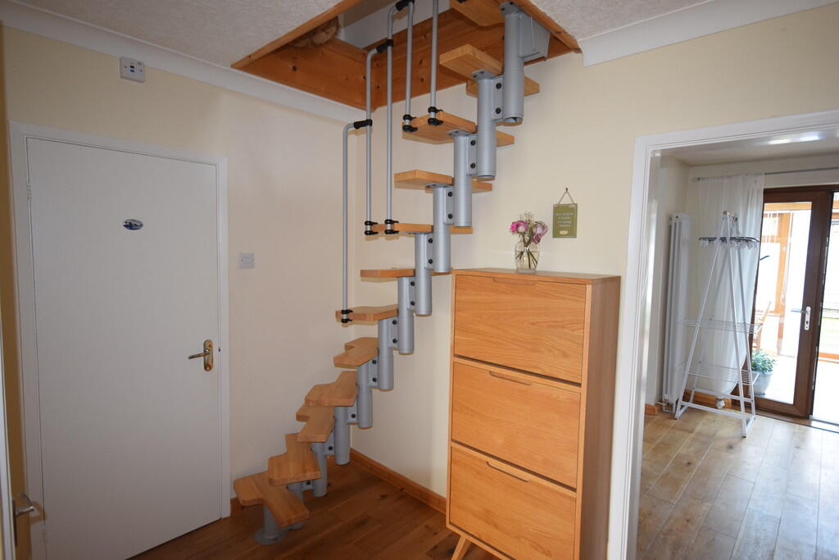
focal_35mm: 20
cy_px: 280
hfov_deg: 85.4
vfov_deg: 63.2
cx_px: 420
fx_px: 454
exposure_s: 1/60
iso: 800
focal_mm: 13
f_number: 4.5
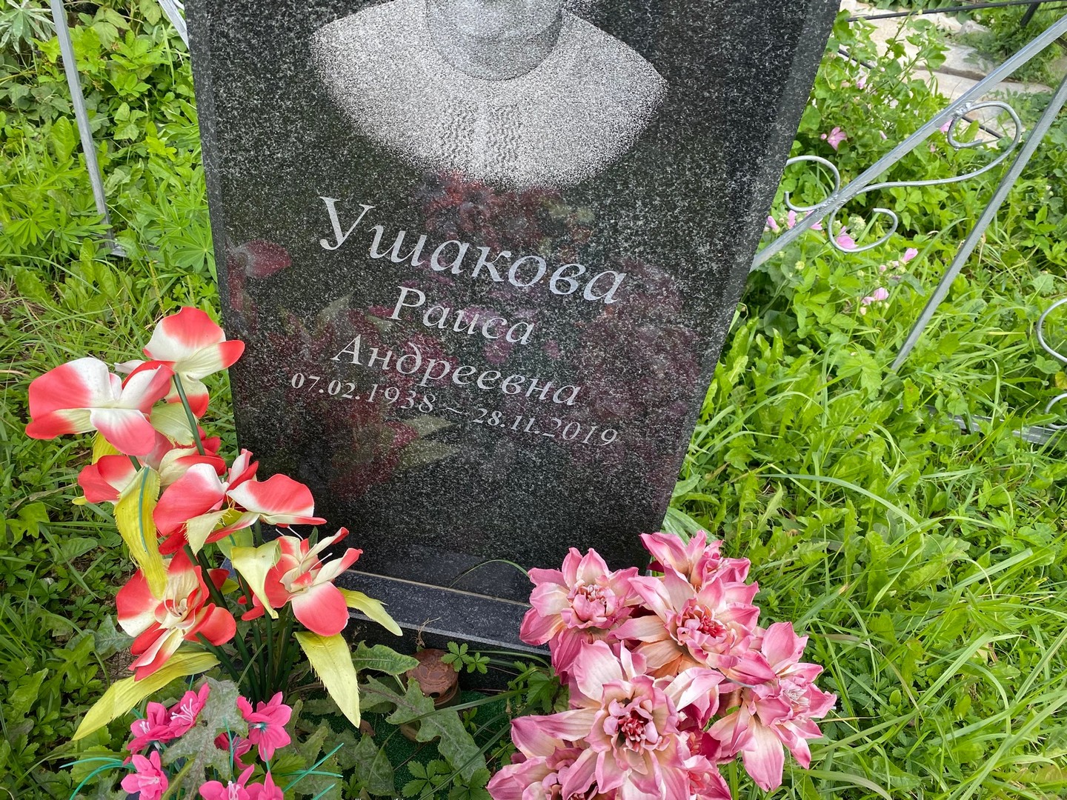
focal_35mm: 26
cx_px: 534
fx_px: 801
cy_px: 400
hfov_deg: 67.3
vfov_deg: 53.1
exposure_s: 1/620
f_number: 1.8
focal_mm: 4.25
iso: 32
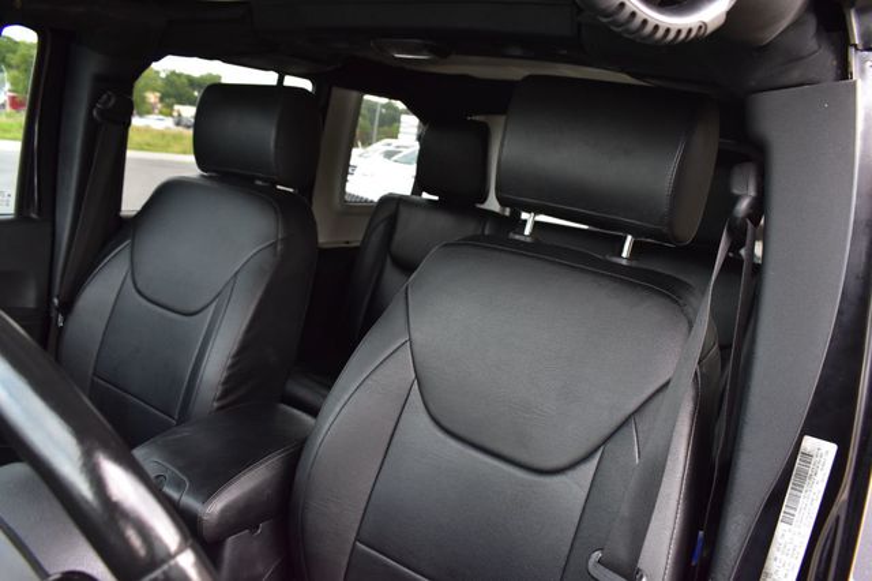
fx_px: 654
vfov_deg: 47.9
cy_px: 290
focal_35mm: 27
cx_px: 436
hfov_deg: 67.4
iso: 1100
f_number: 6.3
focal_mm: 18
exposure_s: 1/15
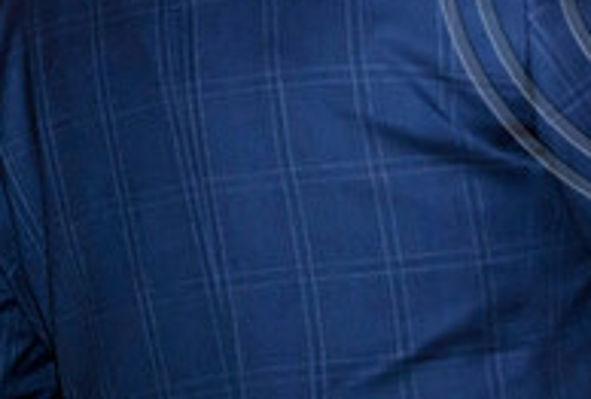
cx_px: 821
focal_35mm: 223
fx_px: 3675
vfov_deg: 6.2
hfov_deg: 9.0
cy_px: -117
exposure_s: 1/125
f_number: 4
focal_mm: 69
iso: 6400
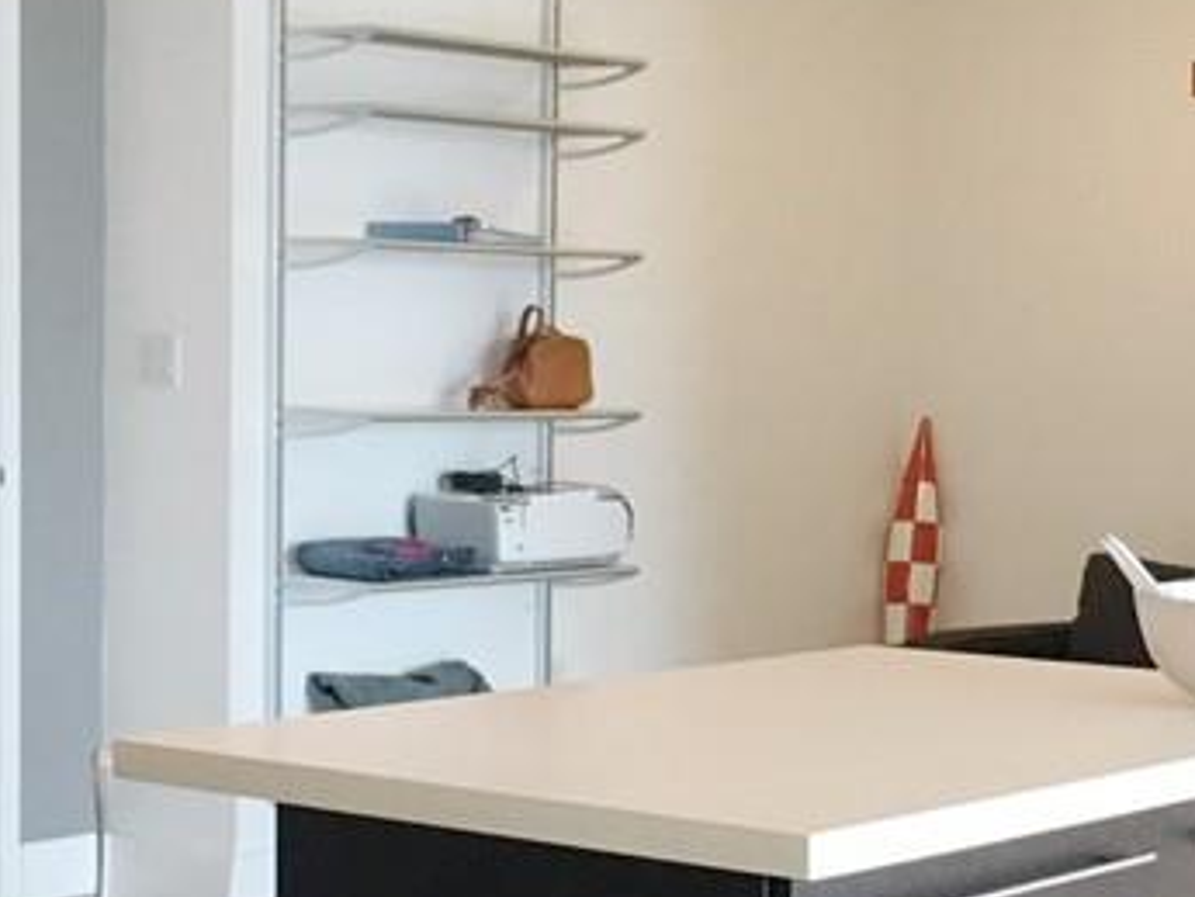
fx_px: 2970
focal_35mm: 86
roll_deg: -1.0
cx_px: 828
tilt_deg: -4.1
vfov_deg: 17.2
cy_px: 506
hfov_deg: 22.6
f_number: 2.2
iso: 40
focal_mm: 4.15
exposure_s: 1/30
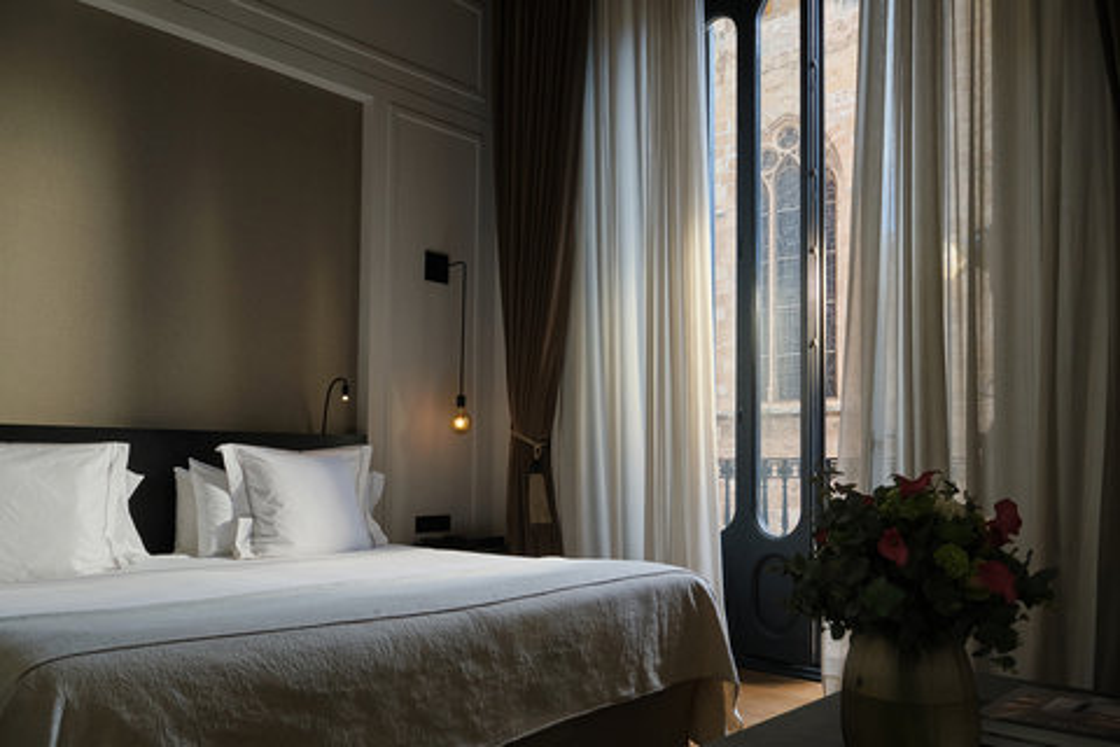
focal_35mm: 27
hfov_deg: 67.4
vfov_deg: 47.9
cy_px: 374
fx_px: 840
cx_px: 560
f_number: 7.1
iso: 800
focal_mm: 18
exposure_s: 1/160
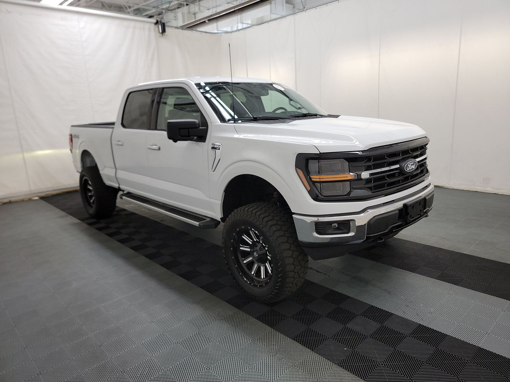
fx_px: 354
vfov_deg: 56.8
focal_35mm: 24
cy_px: 191
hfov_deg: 71.6
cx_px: 255
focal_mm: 6.7
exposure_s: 1/59
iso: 171
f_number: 1.8
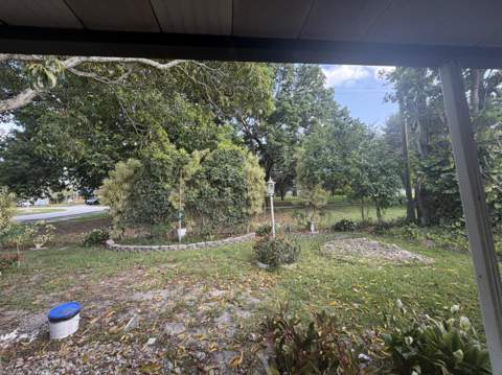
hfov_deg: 102.1
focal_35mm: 14
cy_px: 188
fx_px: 203
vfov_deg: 85.6
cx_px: 251
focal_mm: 2.22
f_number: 2.2
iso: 64
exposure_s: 1/121
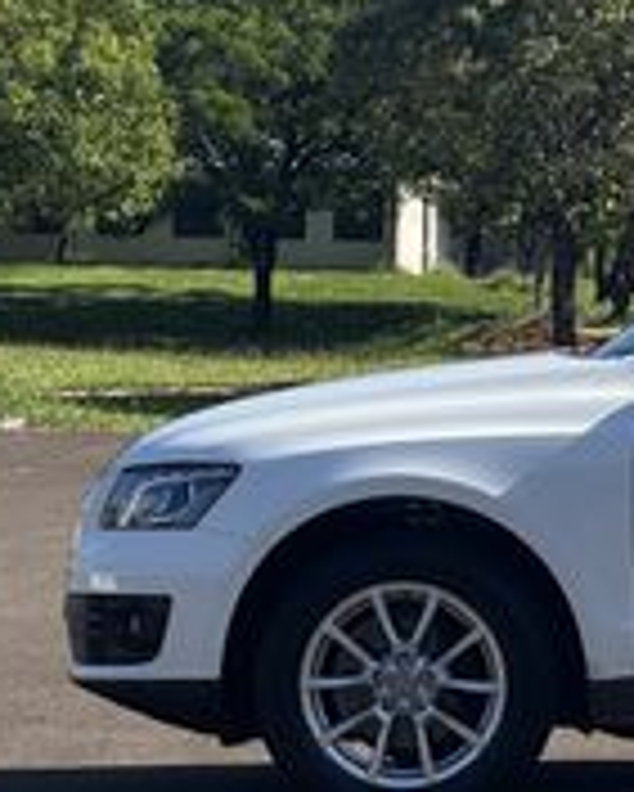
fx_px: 4710
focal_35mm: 201
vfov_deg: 9.6
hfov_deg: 7.5
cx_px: 994
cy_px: 392
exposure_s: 1/704
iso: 25
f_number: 2.8
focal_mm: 9
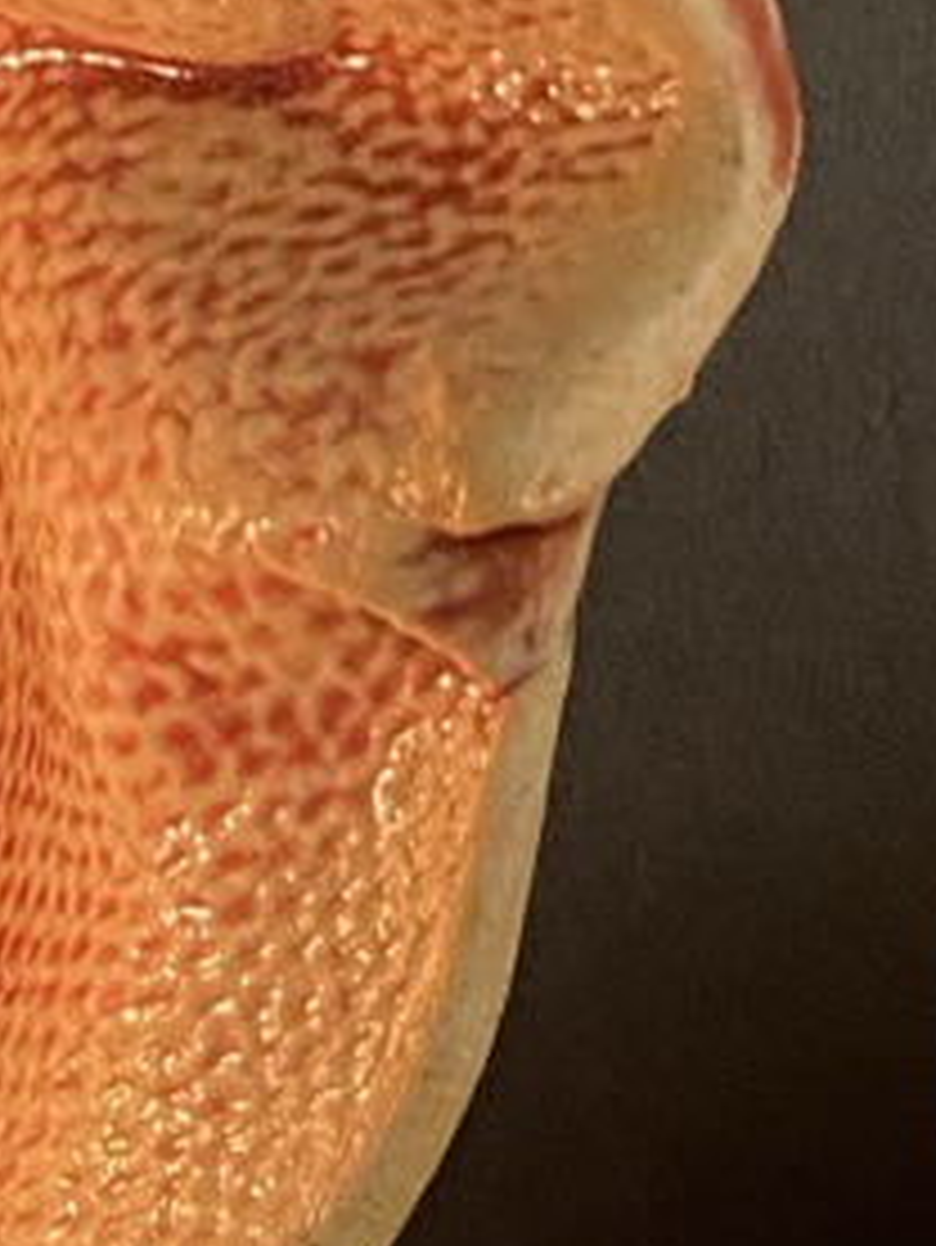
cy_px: 1813
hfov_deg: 7.7
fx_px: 6917
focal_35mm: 192
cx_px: 252
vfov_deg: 10.0
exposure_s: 1/50
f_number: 1.8
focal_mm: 4.25
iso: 125
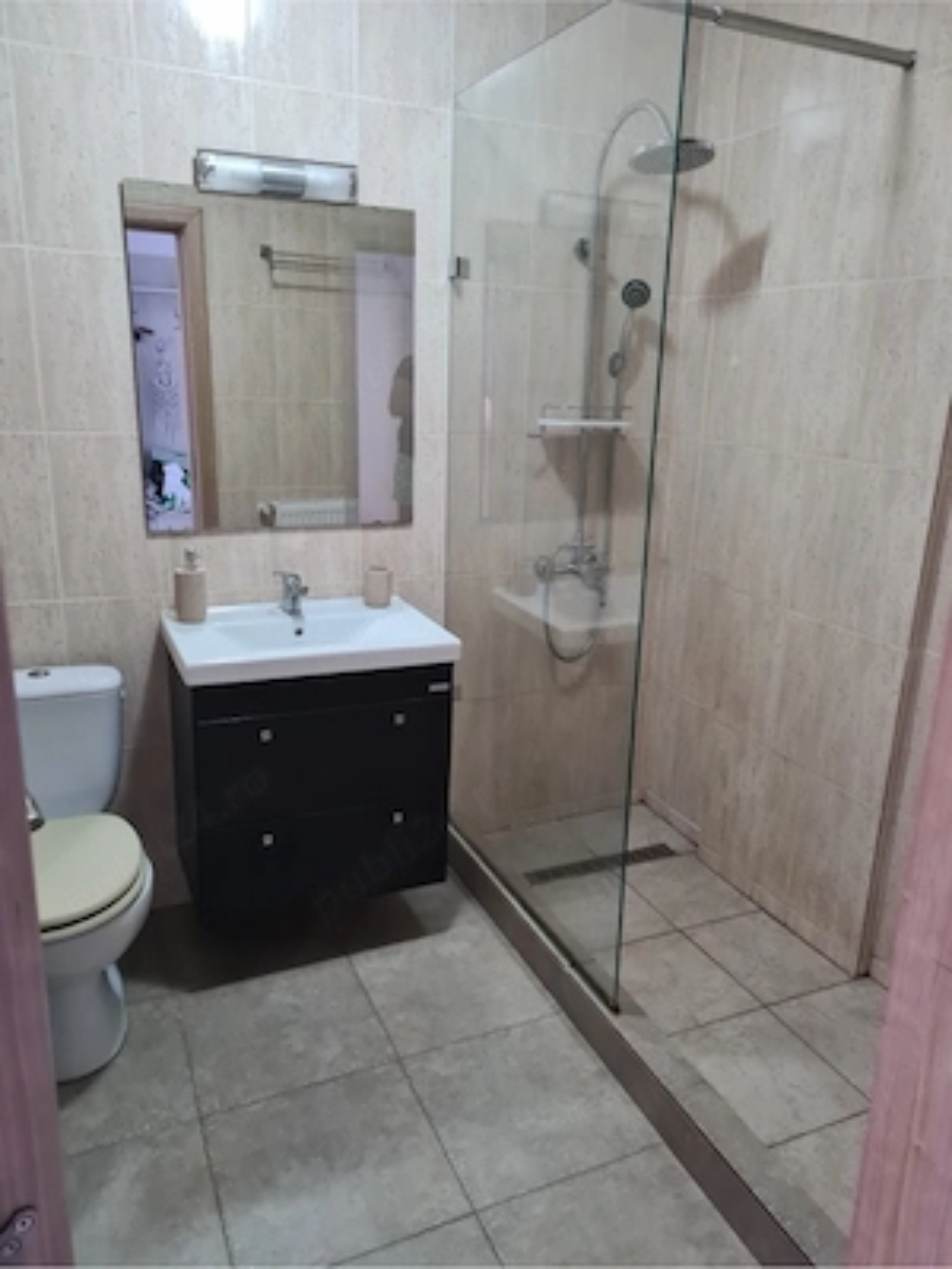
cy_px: 634
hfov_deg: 53.1
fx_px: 953
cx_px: 476
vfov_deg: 67.3
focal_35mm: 26
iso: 800
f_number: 1.8
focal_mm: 5.4
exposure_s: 1/50
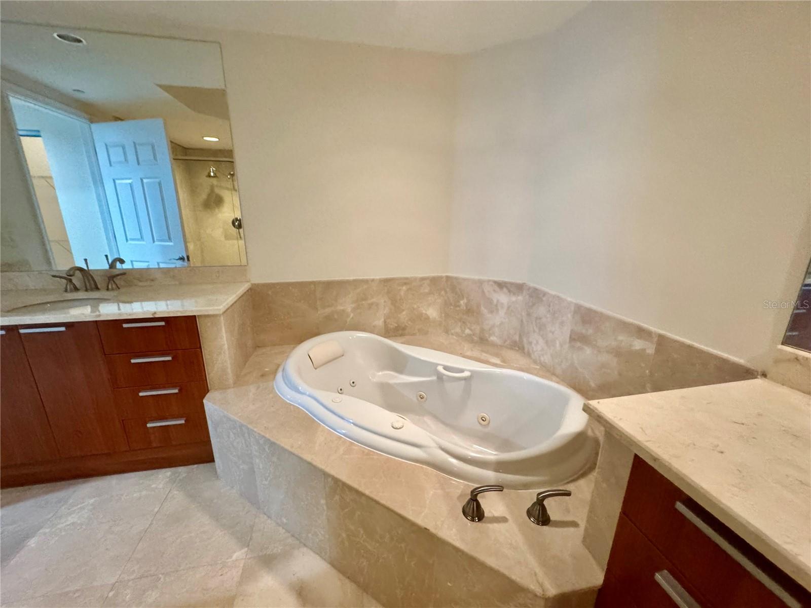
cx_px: 406
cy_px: 304
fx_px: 328
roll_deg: +2.0
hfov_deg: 102.1
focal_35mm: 14
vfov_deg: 85.7
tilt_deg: -13.8
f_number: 2.2
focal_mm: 2.22
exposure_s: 1/60
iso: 400
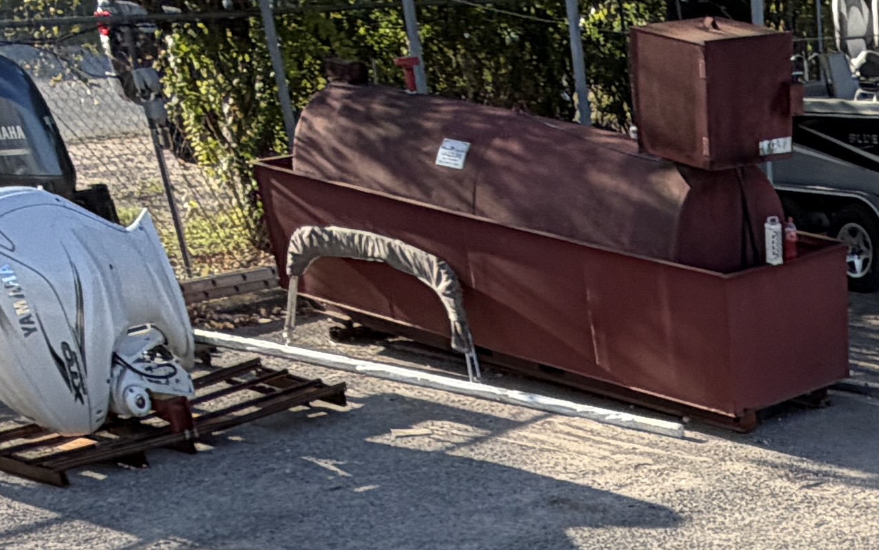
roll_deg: +0.5
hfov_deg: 28.1
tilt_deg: -44.9
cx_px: 982
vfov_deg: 13.3
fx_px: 1581
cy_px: 1392
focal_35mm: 66
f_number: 2.2
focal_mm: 2.22
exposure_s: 1/574
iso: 40
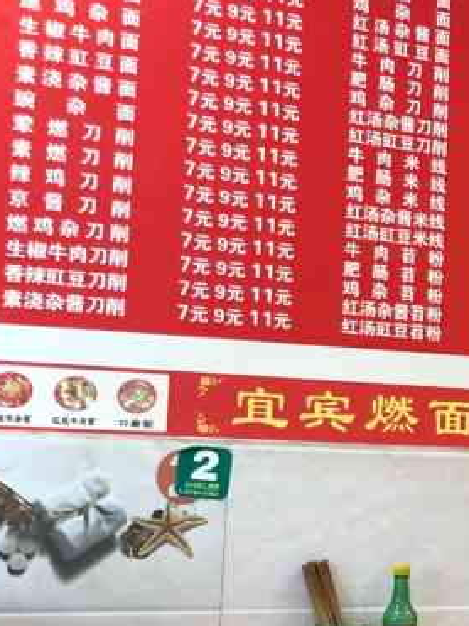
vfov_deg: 26.6
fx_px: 1319
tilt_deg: +4.5
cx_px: 569
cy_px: 377
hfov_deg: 19.0
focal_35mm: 73
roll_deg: -2.4
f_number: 1.8
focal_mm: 3.99
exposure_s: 1/20
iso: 40
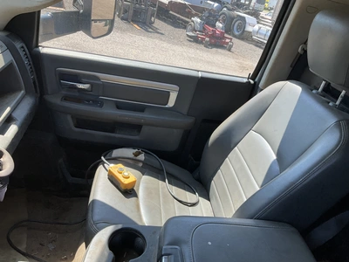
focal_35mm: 29
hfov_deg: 61.7
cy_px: 131
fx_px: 292
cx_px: 174
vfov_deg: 48.2
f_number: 1.8
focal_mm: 3
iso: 25
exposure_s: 1/294
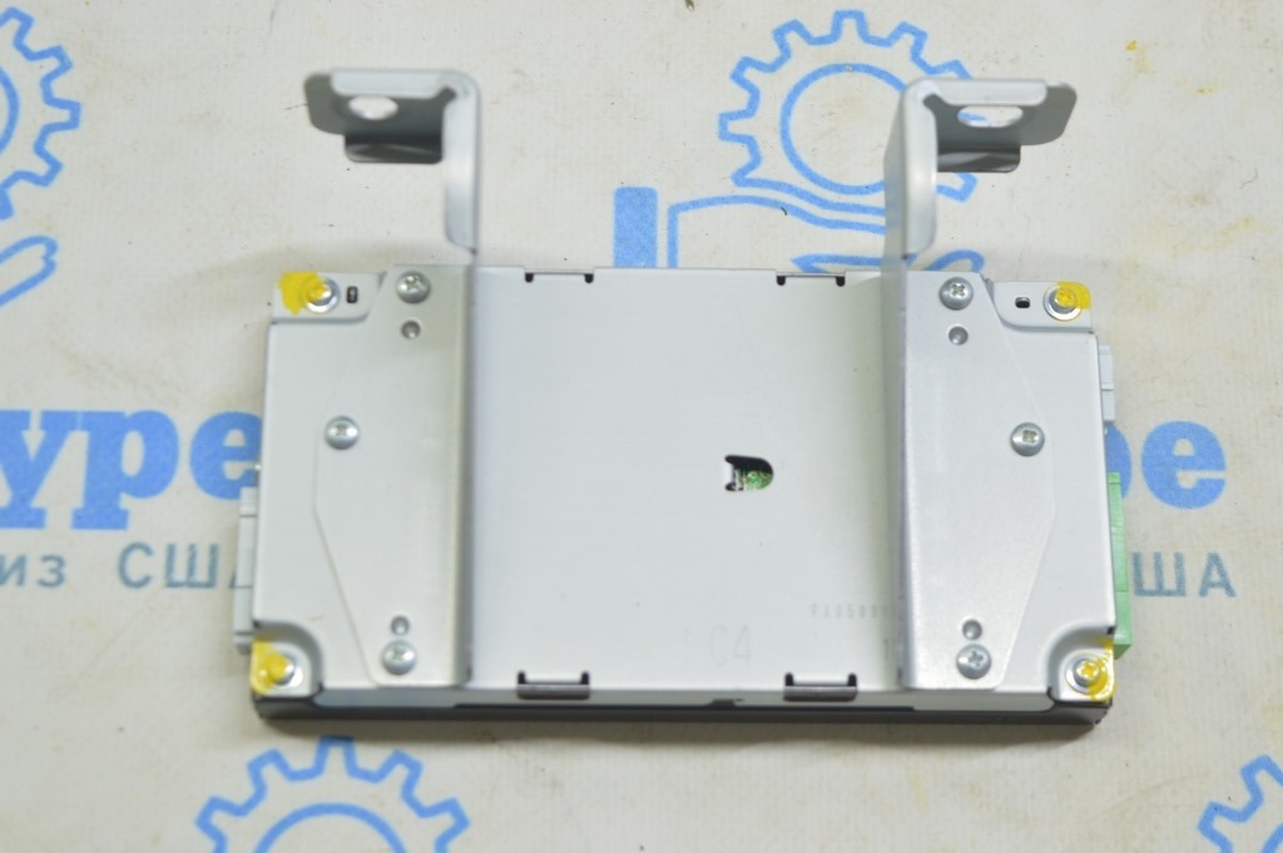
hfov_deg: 29.3
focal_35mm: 69
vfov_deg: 19.7
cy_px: 426
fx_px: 2457
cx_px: 642
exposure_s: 1/20
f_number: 5.6
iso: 400
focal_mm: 46
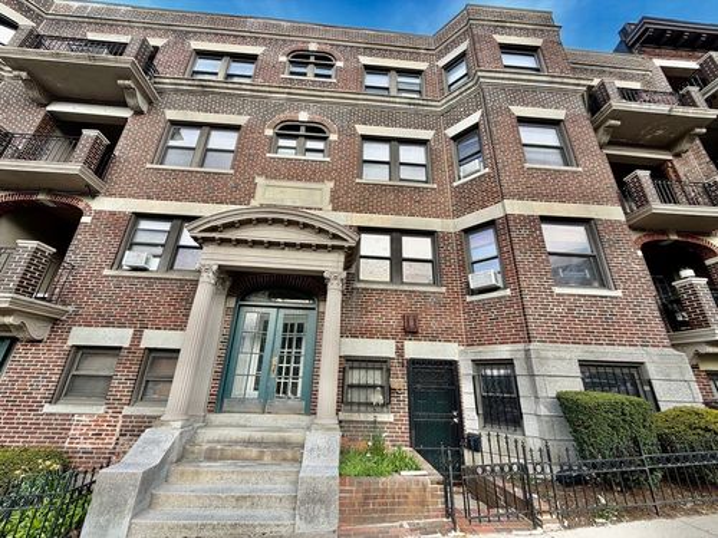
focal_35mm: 14
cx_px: 359
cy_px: 269
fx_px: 290
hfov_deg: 102.1
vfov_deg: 85.7
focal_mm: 2.22
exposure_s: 1/177
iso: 40
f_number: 2.2
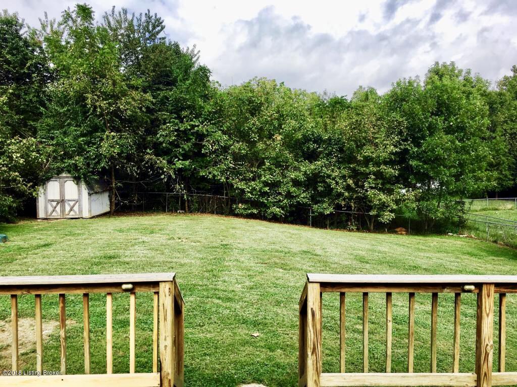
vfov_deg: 48.2
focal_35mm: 29
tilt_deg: -2.3
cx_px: 258
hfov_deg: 61.7
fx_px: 433
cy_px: 194
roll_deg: -0.3
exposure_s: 1/1083
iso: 25
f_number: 2.2
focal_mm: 4.15
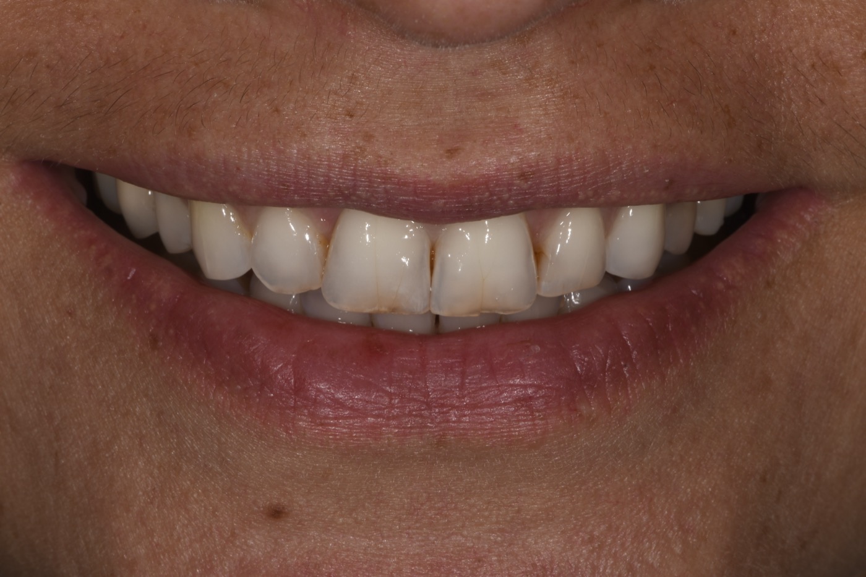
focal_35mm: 127
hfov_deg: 16.1
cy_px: 288
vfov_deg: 10.8
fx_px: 3054
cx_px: 433
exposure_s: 1/60
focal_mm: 85
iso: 100
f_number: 36
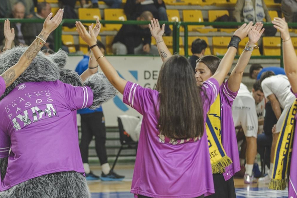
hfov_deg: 7.2
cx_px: 65
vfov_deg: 4.8
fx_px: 2342
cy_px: 126
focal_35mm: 284
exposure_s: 1/320
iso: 800
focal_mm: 110
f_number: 3.5
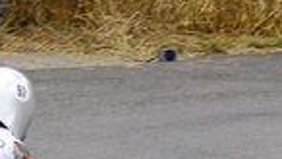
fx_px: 10614
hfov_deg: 1.5
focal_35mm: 1420
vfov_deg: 0.9
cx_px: -124
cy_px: 64
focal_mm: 200
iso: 200
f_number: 7.1
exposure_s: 1/320
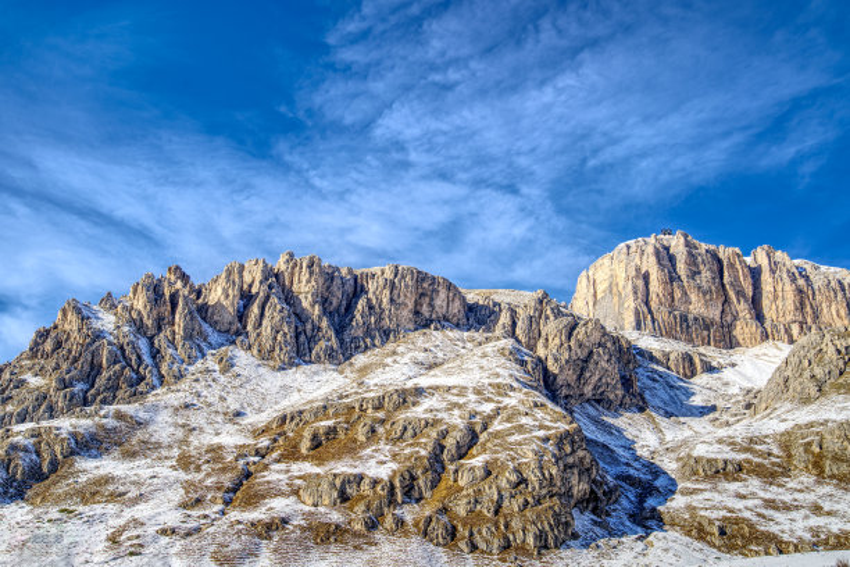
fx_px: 826
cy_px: 284
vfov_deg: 37.9
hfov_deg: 54.4
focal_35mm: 35
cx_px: 425
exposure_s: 1/640
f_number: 8
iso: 200
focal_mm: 35
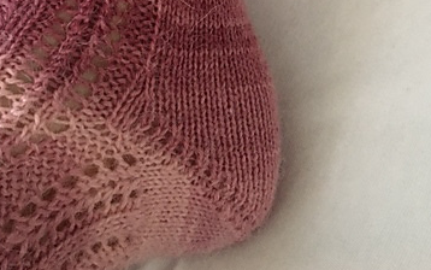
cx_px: 178
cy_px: -90
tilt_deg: -56.8
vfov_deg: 21.2
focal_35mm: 55
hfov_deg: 36.8
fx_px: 646
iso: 400
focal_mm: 4.15
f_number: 2.2
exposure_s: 1/17
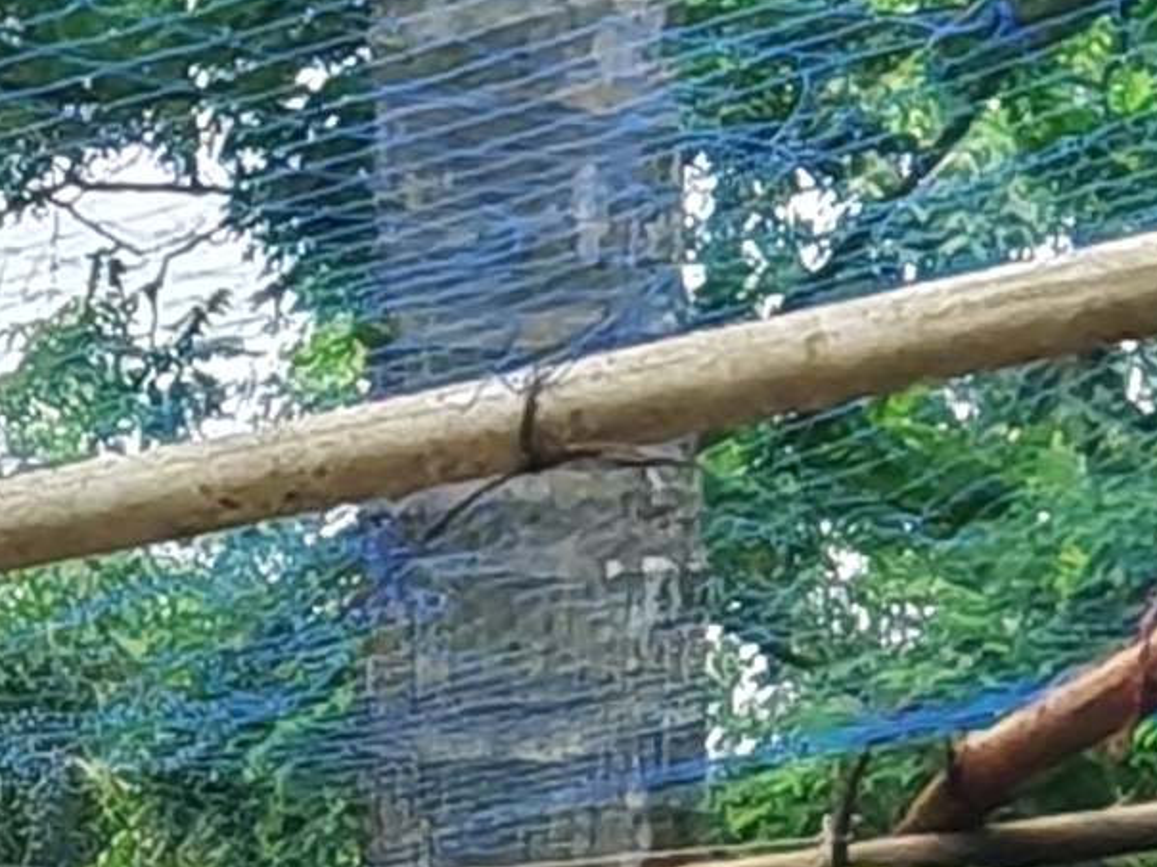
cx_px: -1789
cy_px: 1969
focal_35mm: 159
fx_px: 5314
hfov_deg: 10.4
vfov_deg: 8.6
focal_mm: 1.96
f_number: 2.2
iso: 50
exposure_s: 1/290
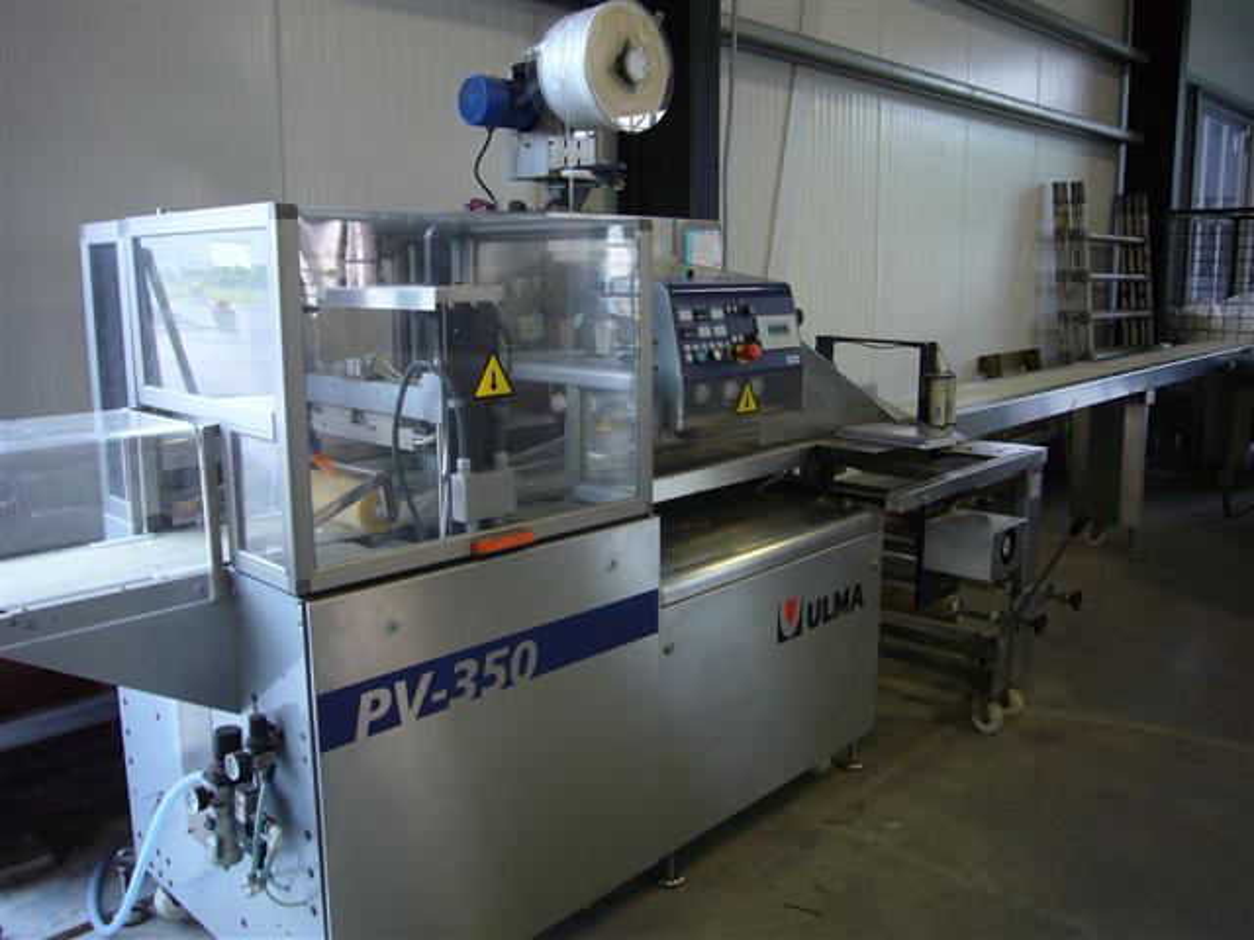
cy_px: 470
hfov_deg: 63.4
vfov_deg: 49.7
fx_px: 1014
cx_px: 627
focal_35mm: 28
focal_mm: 4.6
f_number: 2.8
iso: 160
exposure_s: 1/15
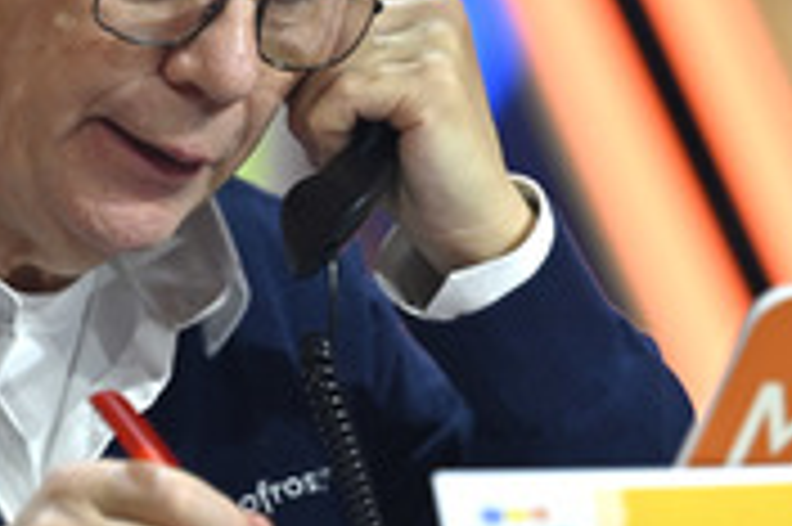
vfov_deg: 3.1
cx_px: 218
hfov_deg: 4.7
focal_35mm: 436
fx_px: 9583
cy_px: 184
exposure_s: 1/640
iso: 1600
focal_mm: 170
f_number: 2.8
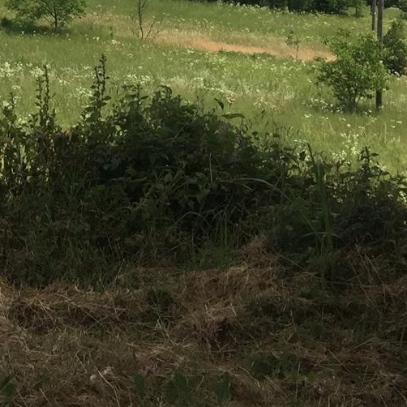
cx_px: -205
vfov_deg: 16.5
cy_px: -156
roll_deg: -0.9
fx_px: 1304
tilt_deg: -5.1
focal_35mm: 98
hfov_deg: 16.2
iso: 32
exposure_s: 1/2198
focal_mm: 4.15
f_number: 2.2
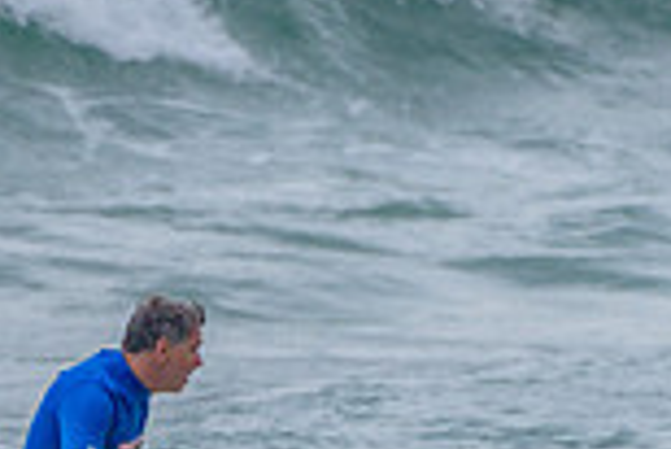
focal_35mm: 2310
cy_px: 644
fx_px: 43096
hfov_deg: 0.9
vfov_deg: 0.6
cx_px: 325
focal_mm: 500
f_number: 5.6
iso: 560
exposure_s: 1/2000
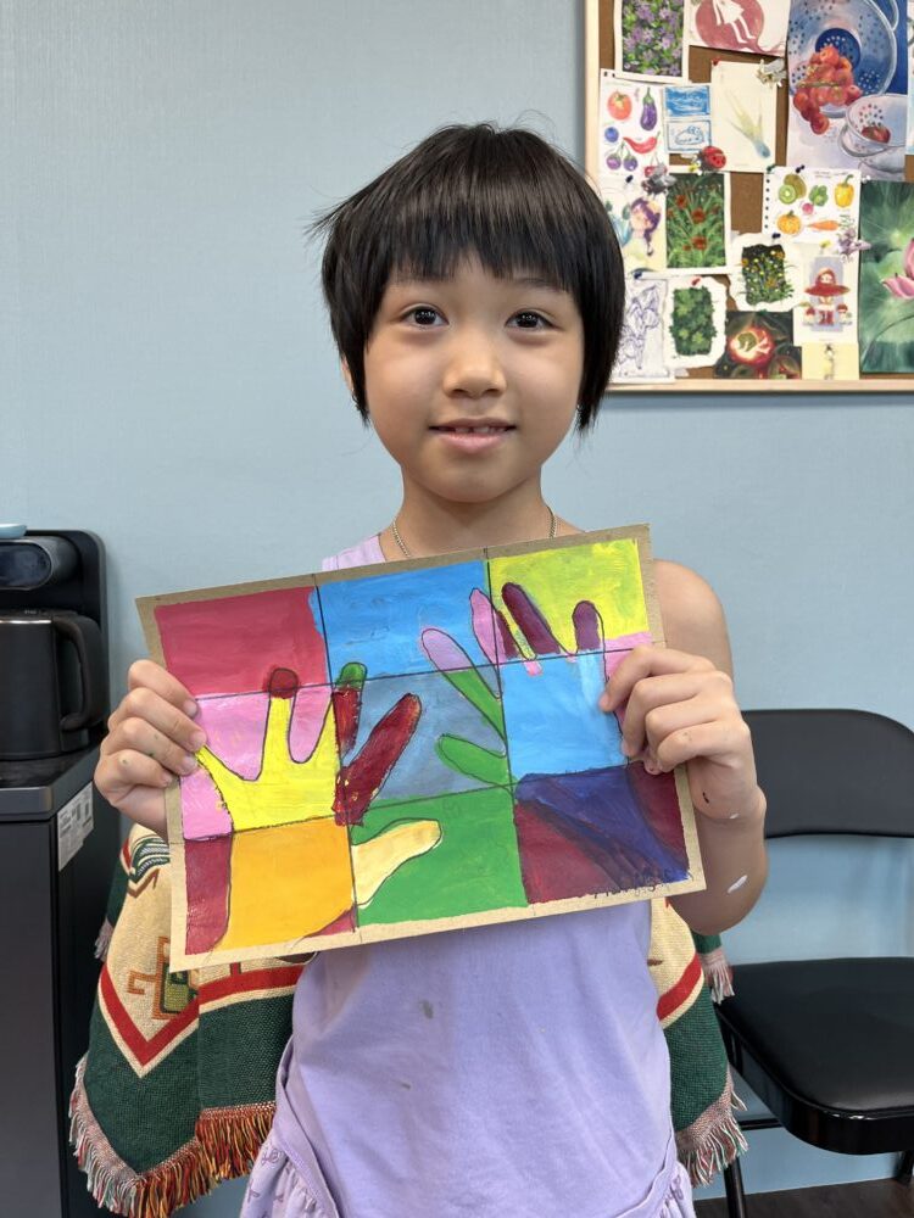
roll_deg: -0.1
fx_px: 915
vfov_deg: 67.3
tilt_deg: -4.9
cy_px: 609
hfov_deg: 53.1
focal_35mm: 26
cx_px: 457
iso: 80
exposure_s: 1/100
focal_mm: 5.1
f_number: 1.6
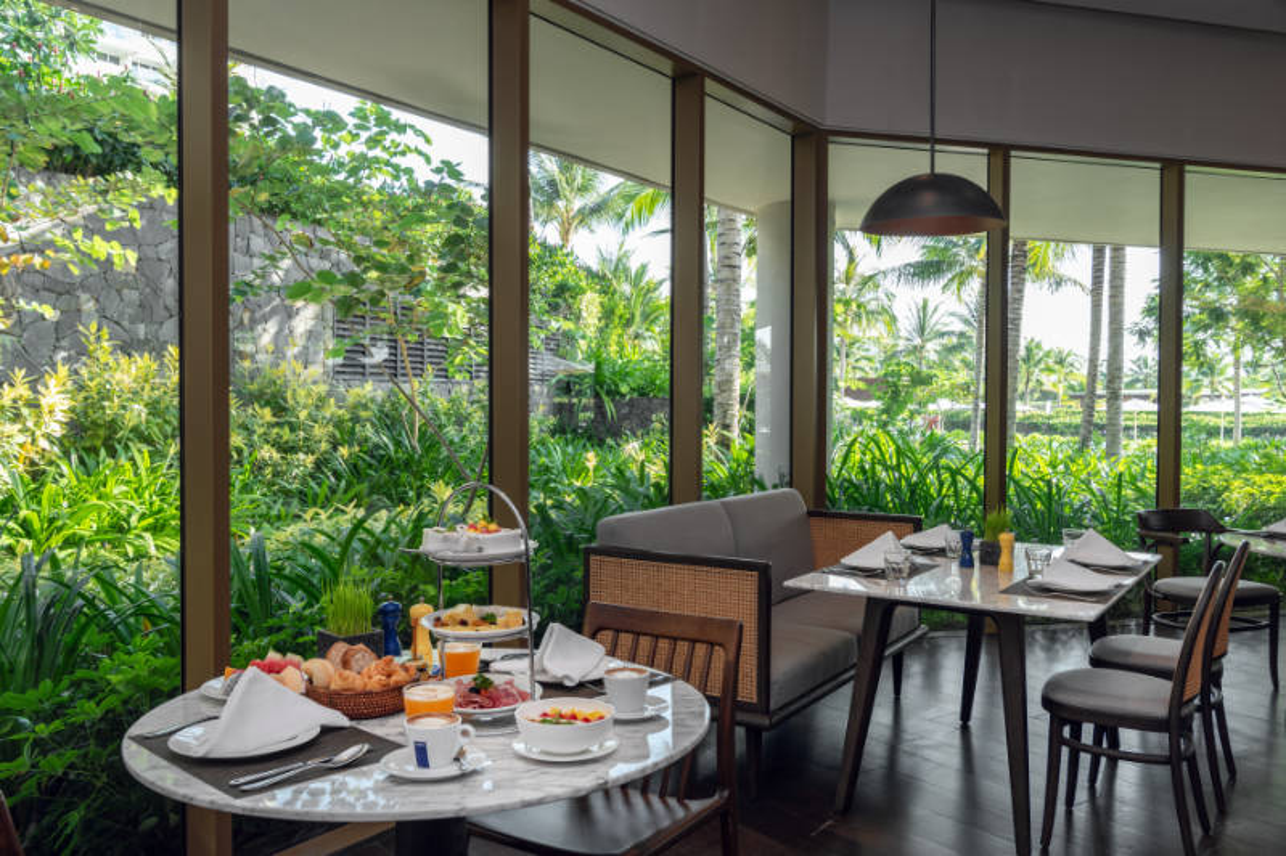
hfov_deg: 58.7
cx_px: 643
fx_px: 1143
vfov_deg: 41.1
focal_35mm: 32
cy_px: 428
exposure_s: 1/5
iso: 64
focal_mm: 32
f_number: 11
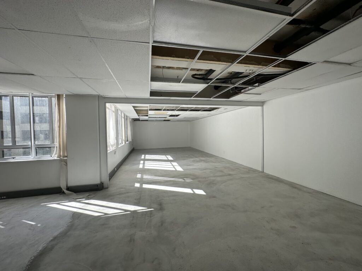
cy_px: 136
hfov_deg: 102.1
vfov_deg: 85.7
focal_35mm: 14
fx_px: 146
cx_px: 181
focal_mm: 2.22
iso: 40
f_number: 2.2
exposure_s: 1/369
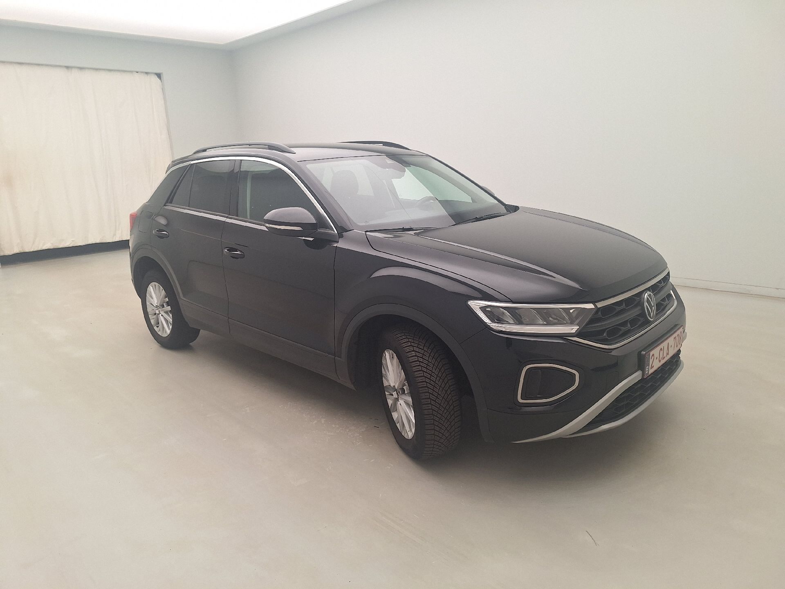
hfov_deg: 73.9
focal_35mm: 23
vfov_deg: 58.9
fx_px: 522
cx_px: 392
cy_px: 294
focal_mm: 5.54
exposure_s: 1/100
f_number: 1.8
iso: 40
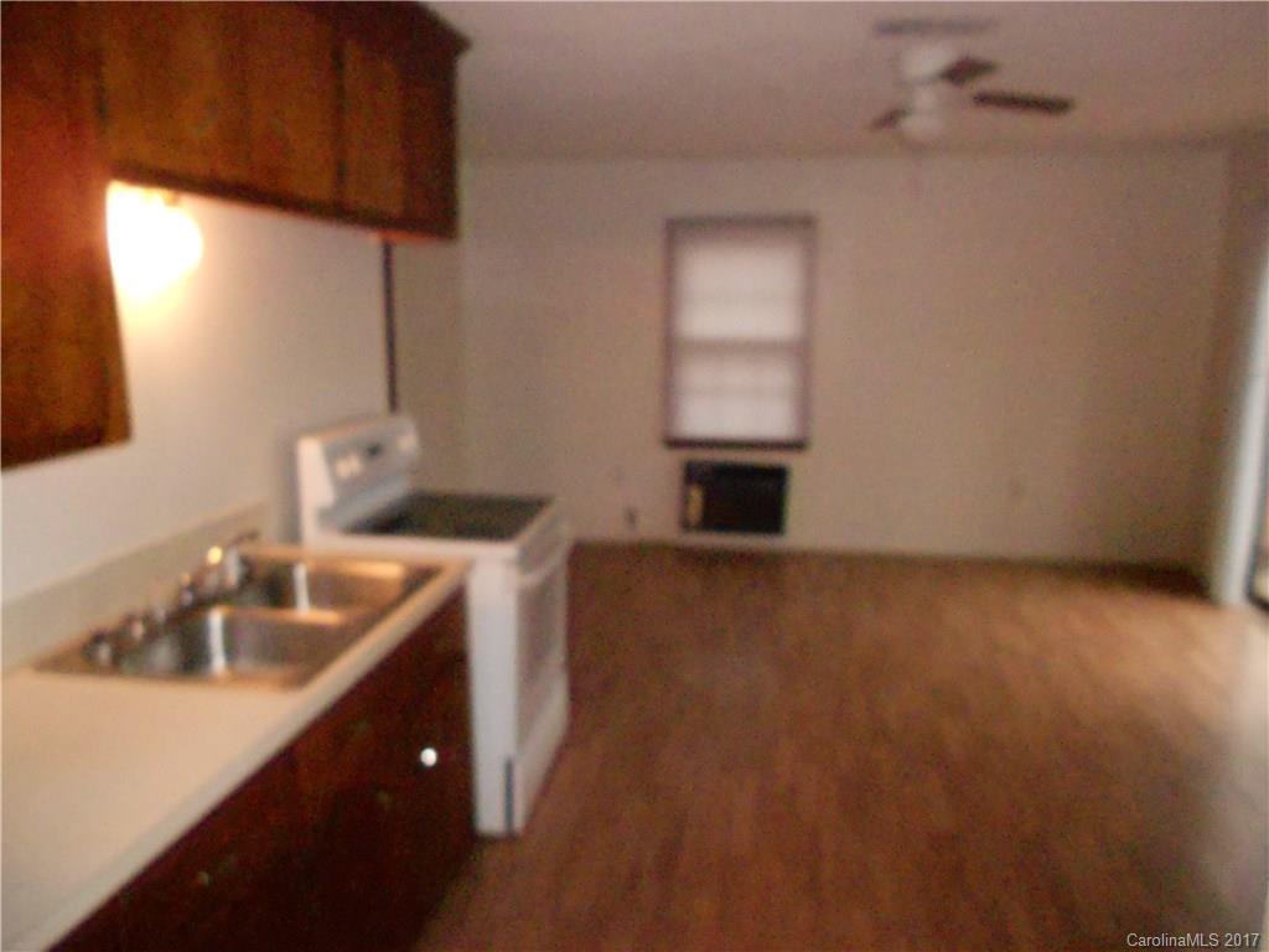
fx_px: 953
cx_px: 634
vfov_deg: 53.1
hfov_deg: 67.3
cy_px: 476
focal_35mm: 26
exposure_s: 1/25
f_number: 8
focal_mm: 4.6
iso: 1600
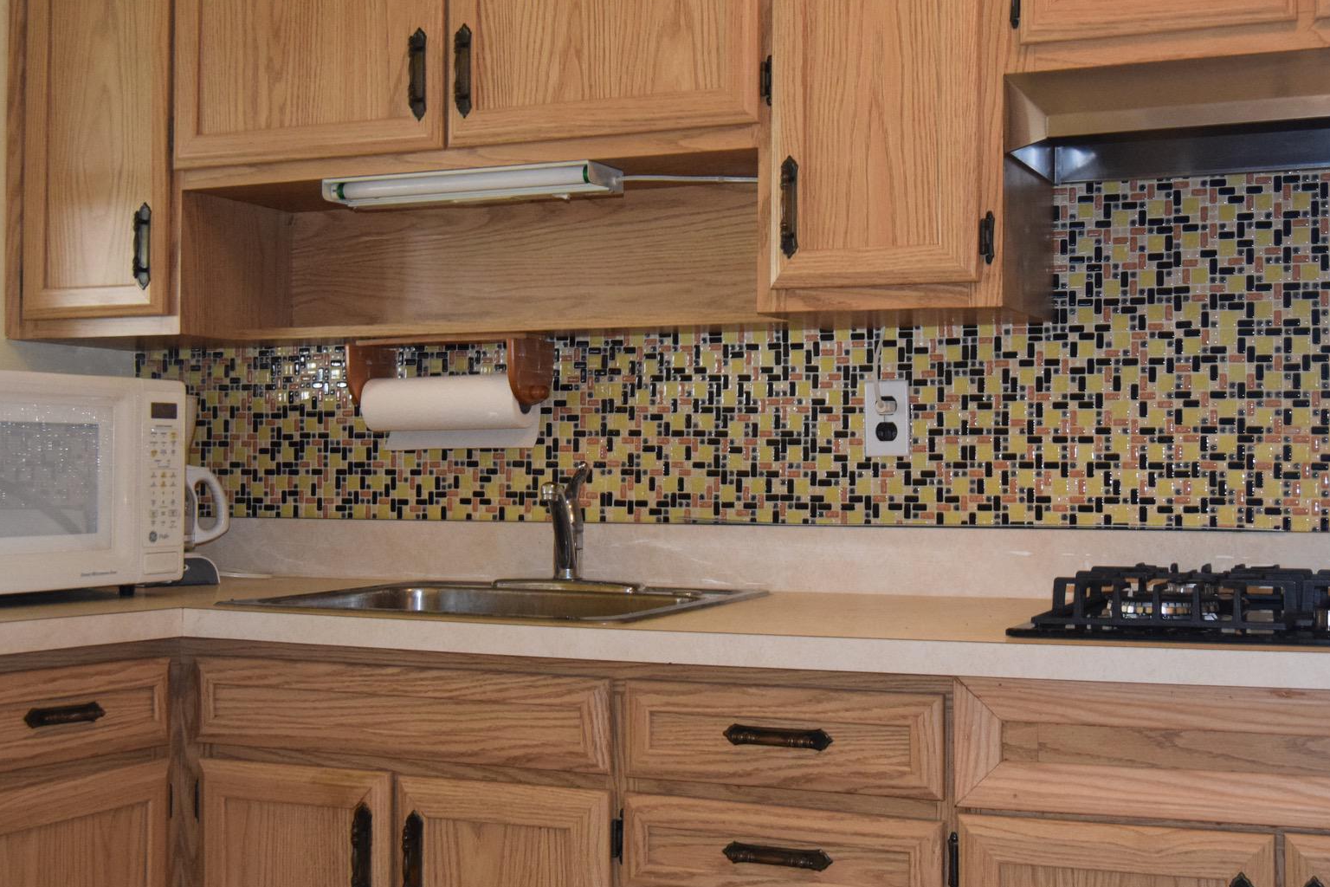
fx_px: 1921
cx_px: 691
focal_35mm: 52
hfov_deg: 38.2
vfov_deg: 26.0
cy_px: 417
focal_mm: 26
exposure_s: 1/60
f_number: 4
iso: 2200
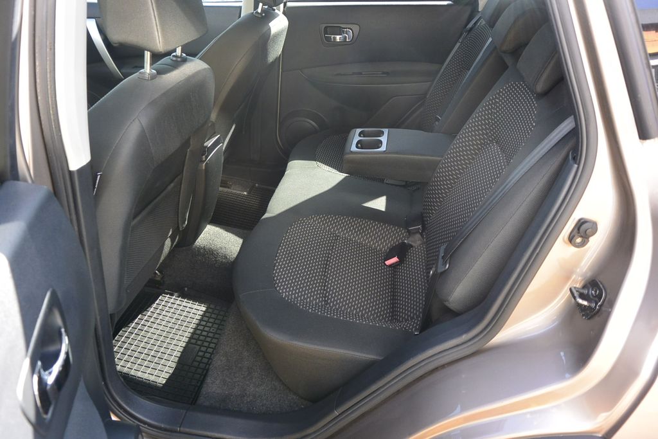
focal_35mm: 27
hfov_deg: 67.4
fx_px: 494
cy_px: 220
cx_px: 329
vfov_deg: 47.9
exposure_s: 1/100
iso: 160
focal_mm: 10
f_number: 3.5
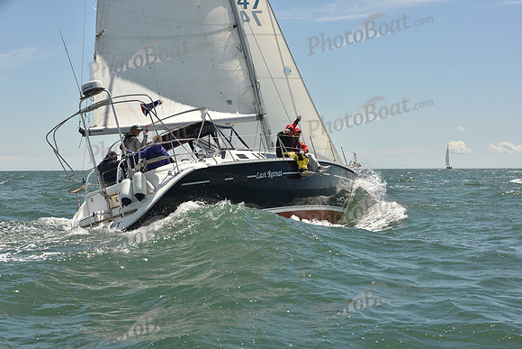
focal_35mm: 70
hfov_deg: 28.8
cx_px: 261
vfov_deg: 19.5
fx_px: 1015
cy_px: 174
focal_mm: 70
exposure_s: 1/800
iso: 320
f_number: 11
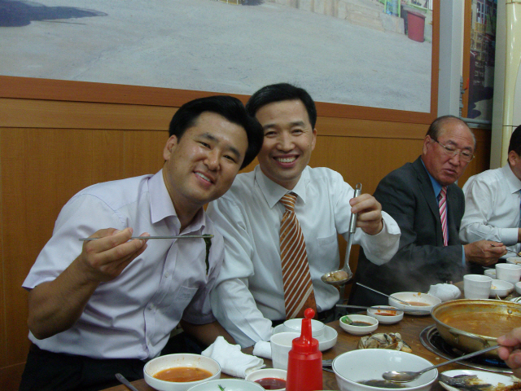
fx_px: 557
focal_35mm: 37
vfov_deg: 38.7
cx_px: 260
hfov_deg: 50.1
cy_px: 196
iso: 200
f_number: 2.8
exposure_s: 1/40
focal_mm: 6.2
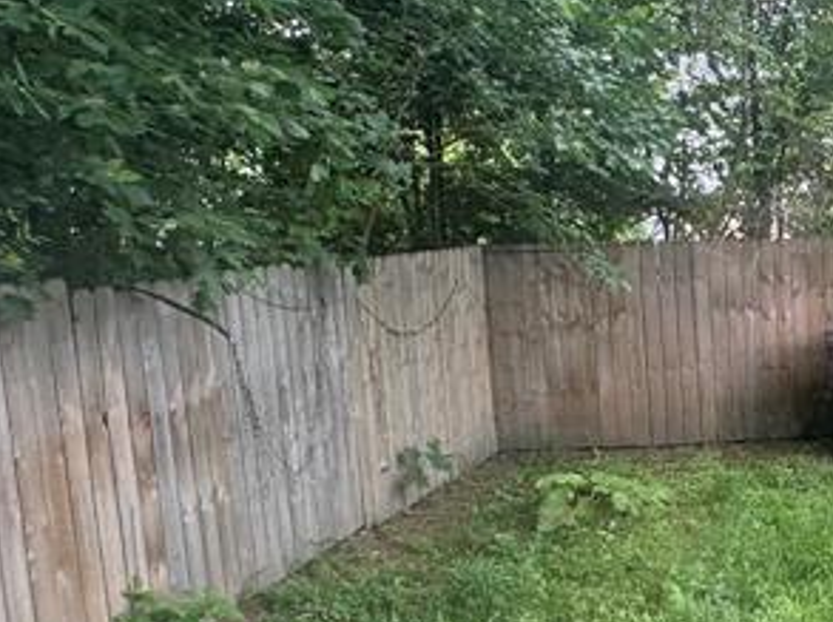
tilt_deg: -9.5
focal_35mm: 49
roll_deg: -0.1
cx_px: 1018
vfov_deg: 29.5
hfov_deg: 31.9
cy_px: 389
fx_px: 1178
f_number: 2.2
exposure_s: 1/164
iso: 40
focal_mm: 2.22
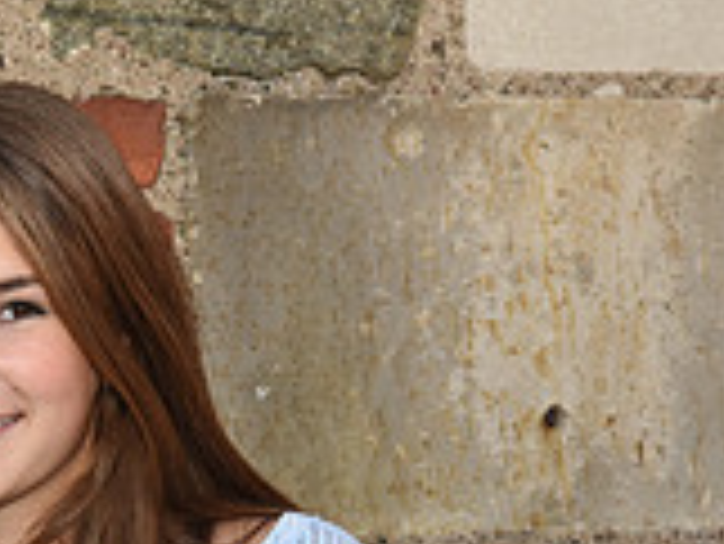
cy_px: 829
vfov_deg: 8.1
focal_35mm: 180
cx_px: -193
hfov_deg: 10.7
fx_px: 3768
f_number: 7.1
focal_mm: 52
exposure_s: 1/250
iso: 640
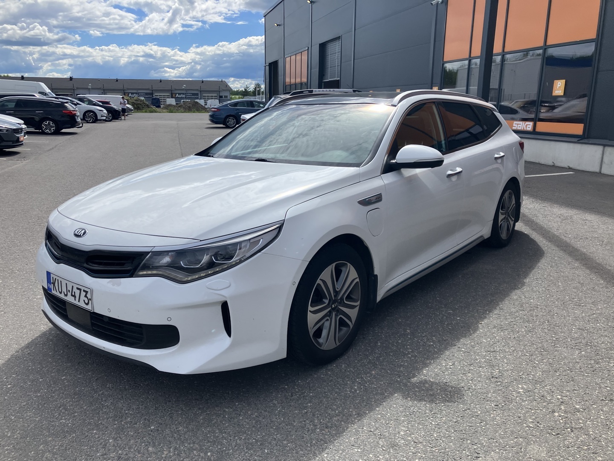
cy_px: 230
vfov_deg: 49.7
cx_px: 307
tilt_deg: -9.8
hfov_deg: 63.4
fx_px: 497
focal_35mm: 28
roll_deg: +2.2
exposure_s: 1/2208
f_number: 1.8
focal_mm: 3.99
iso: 32
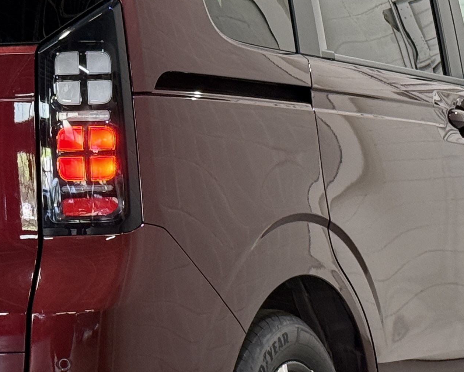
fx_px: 2061
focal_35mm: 150
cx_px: 61
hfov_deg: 12.8
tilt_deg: +0.3
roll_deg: +0.9
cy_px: 176
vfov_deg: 10.3
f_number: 1.78
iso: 200
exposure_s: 1/60
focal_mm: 6.76
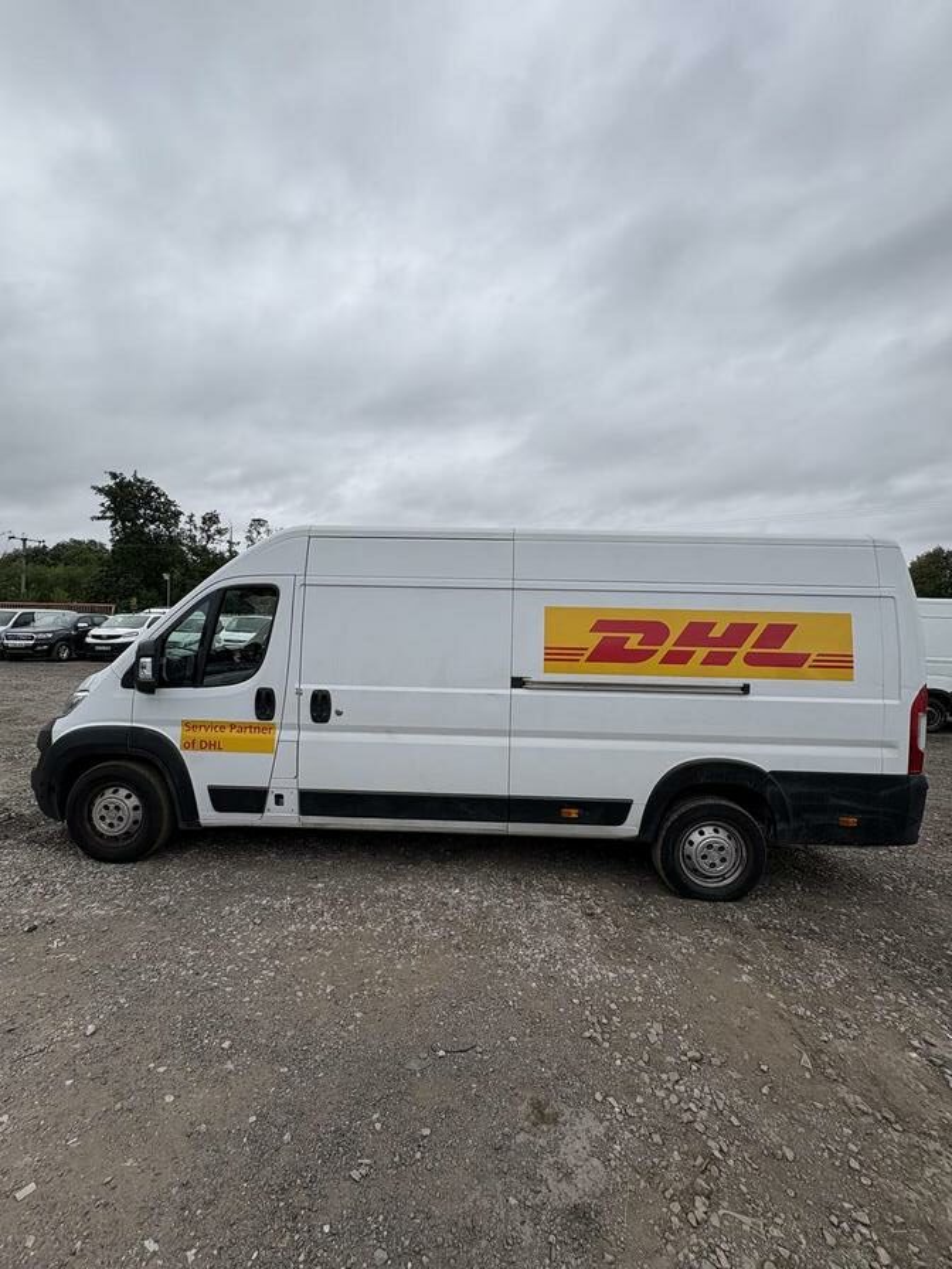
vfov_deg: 102.1
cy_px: 634
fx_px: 513
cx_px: 476
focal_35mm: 14
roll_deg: +0.0
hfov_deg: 85.7
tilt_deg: +6.5
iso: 50
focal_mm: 2.22
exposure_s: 1/2342
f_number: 2.2
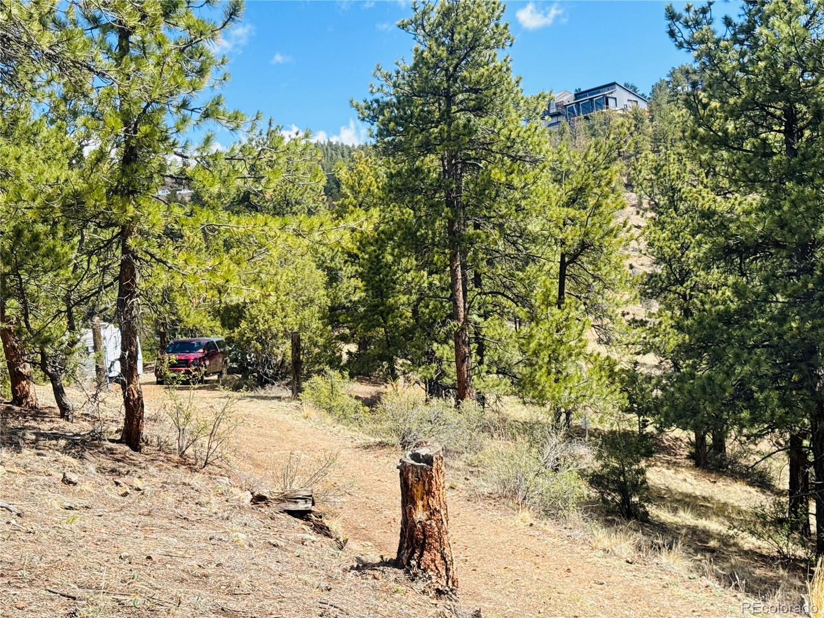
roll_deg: +4.7
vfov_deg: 30.3
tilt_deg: +2.2
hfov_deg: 39.7
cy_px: 309
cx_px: 412
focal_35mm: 48
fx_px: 1143
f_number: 1.78
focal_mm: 6.76
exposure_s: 1/2110
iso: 64
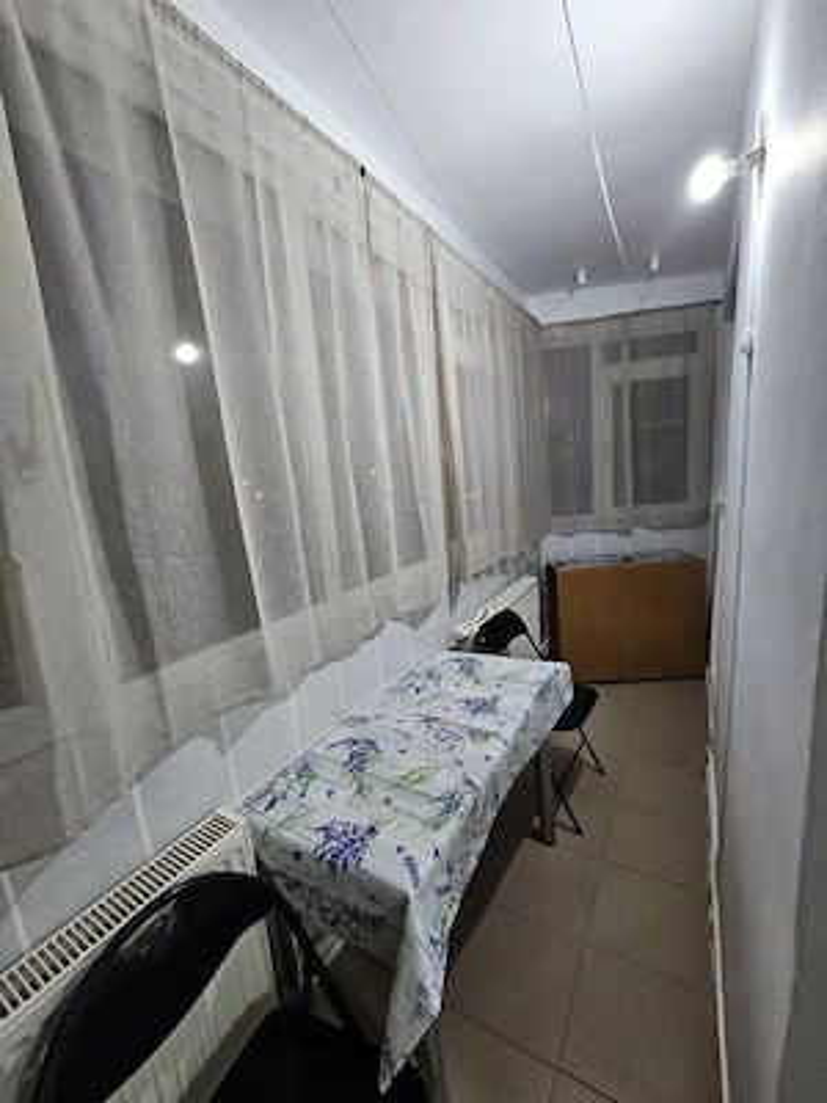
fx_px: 414
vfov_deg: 106.2
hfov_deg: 89.9
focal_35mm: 13
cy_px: 552
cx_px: 414
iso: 160
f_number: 2.2
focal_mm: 2.2
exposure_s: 1/50.3
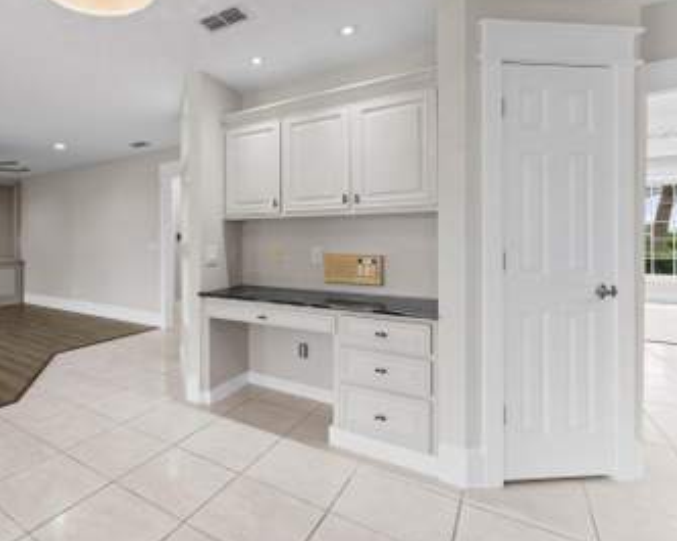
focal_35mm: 19
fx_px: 380
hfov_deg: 78.8
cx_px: 194
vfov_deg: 70.5
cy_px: 236
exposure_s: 1/50
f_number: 8
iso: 400
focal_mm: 14
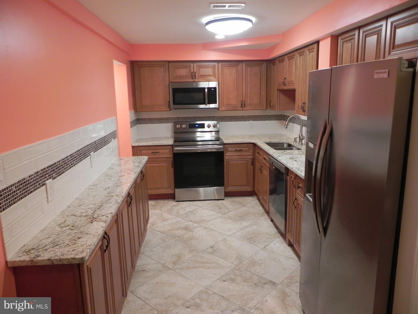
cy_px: 157
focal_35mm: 26
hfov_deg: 67.3
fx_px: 314
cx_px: 209
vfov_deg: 53.1
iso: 249
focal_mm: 4.6
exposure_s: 1/30
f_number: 2.8
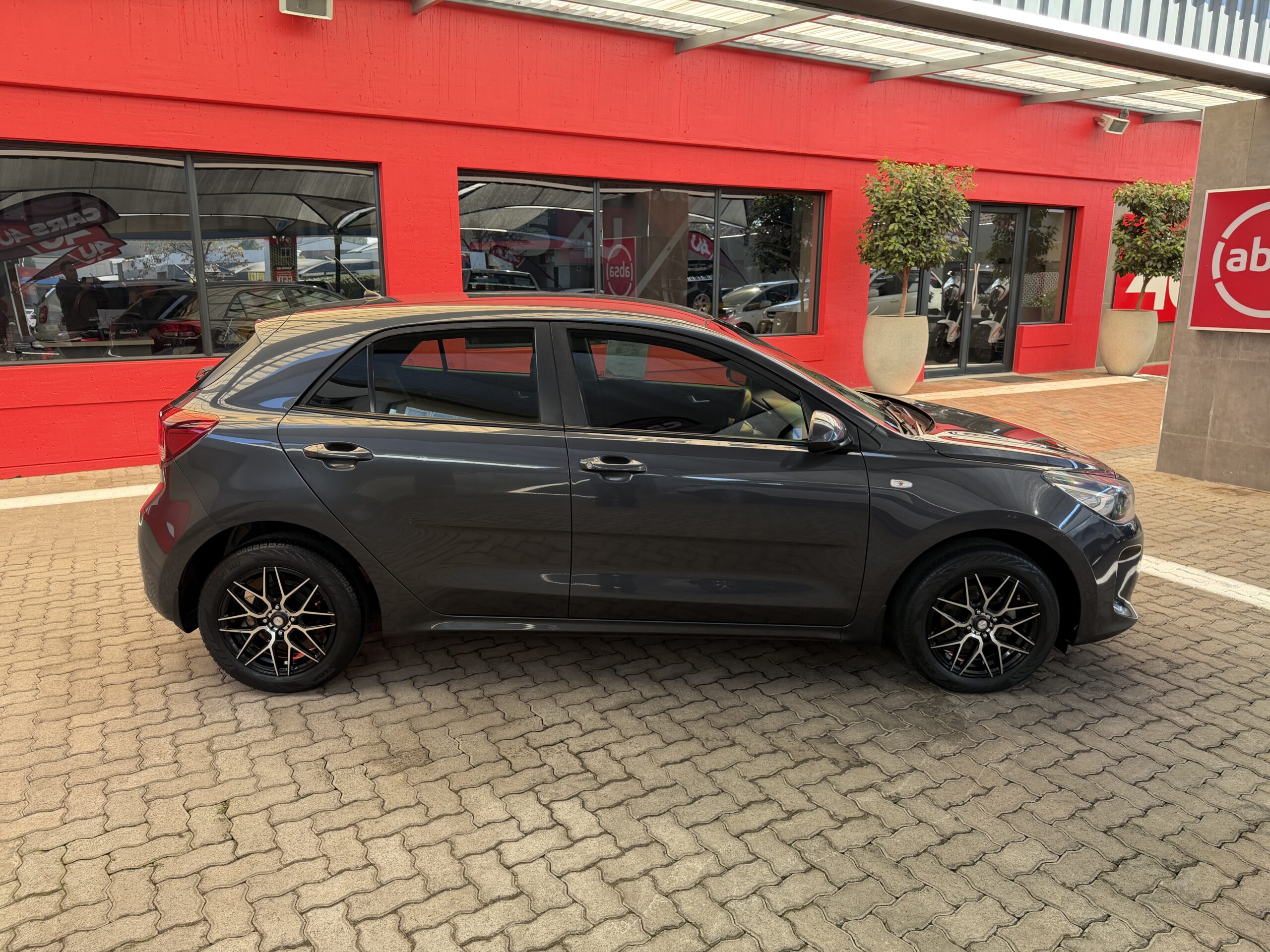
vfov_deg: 56.8
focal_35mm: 24
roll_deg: -0.2
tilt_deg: -13.4
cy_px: 476
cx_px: 635
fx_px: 881
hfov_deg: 71.6
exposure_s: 1/121
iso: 125
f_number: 1.78
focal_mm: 6.76
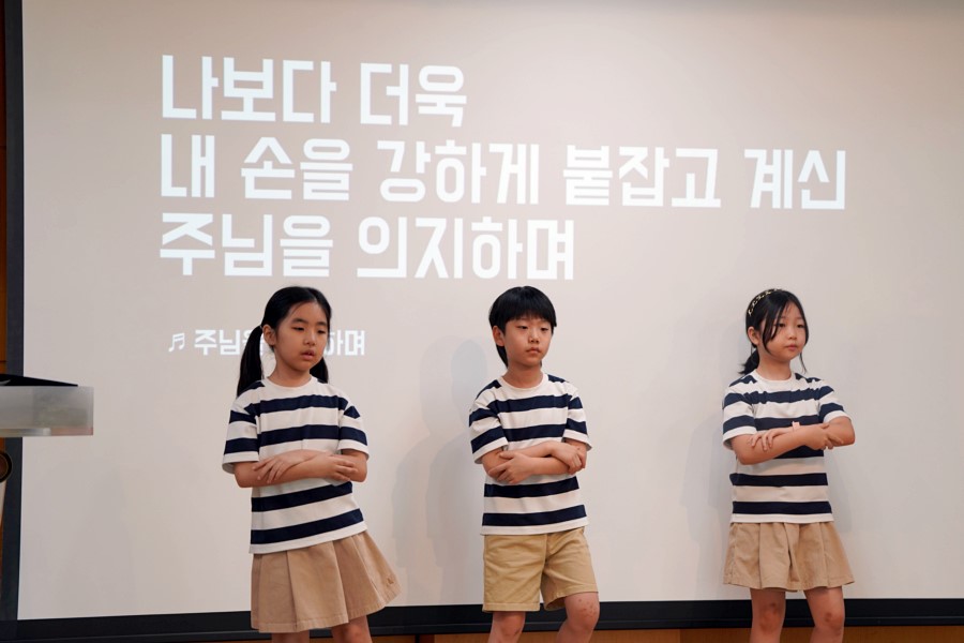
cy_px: 322
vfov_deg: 9.7
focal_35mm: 142
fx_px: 3802
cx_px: 482
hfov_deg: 14.4
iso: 640
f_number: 4
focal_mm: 142
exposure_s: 1/160
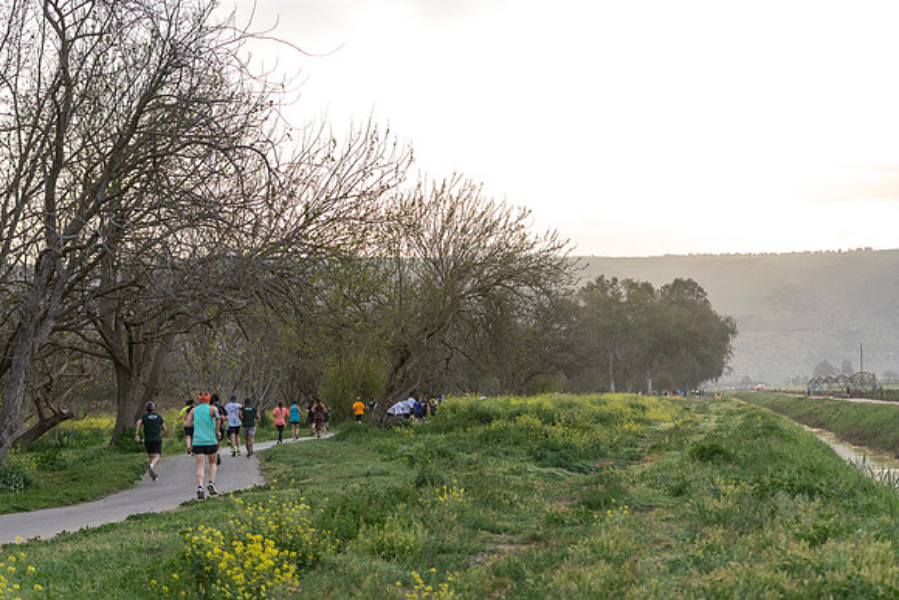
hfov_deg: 23.6
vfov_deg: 15.9
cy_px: 369
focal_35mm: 86
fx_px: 2148
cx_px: 347
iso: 800
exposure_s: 1/800
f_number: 2.8
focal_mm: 70
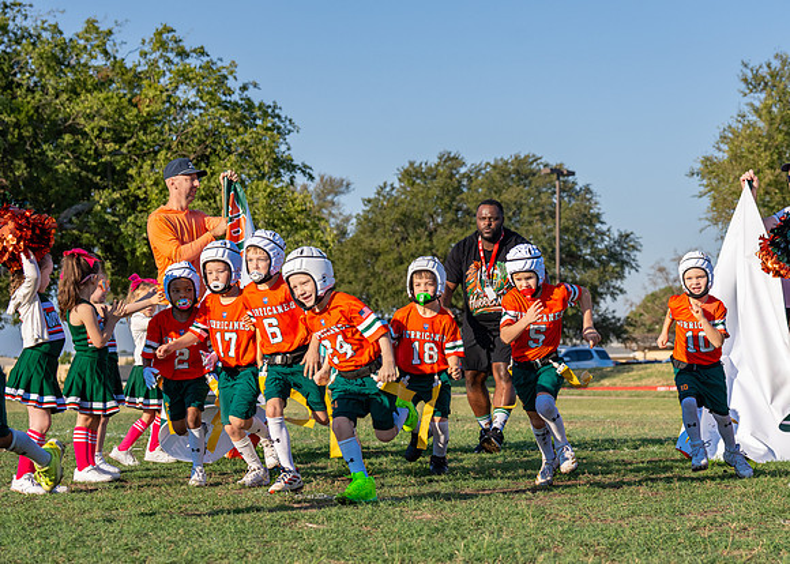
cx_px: 479
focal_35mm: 89
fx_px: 1998
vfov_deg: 16.1
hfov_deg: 22.3
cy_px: 318
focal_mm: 70
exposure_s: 1/2500
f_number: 5
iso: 400
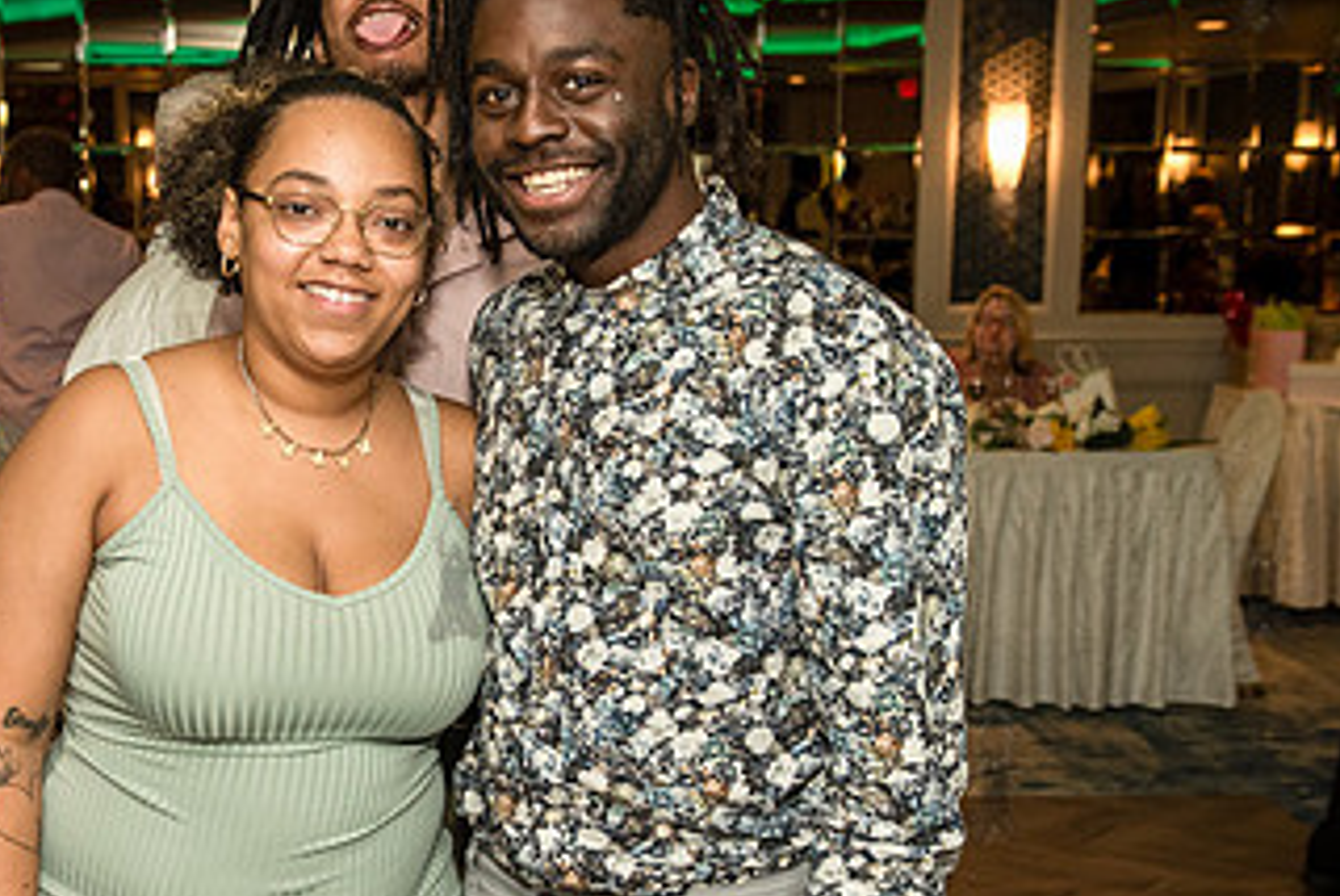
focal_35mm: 58
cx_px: 452
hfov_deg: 34.2
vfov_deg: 23.4
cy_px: 567
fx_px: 2161
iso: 1600
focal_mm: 32
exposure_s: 1/160
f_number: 3.5
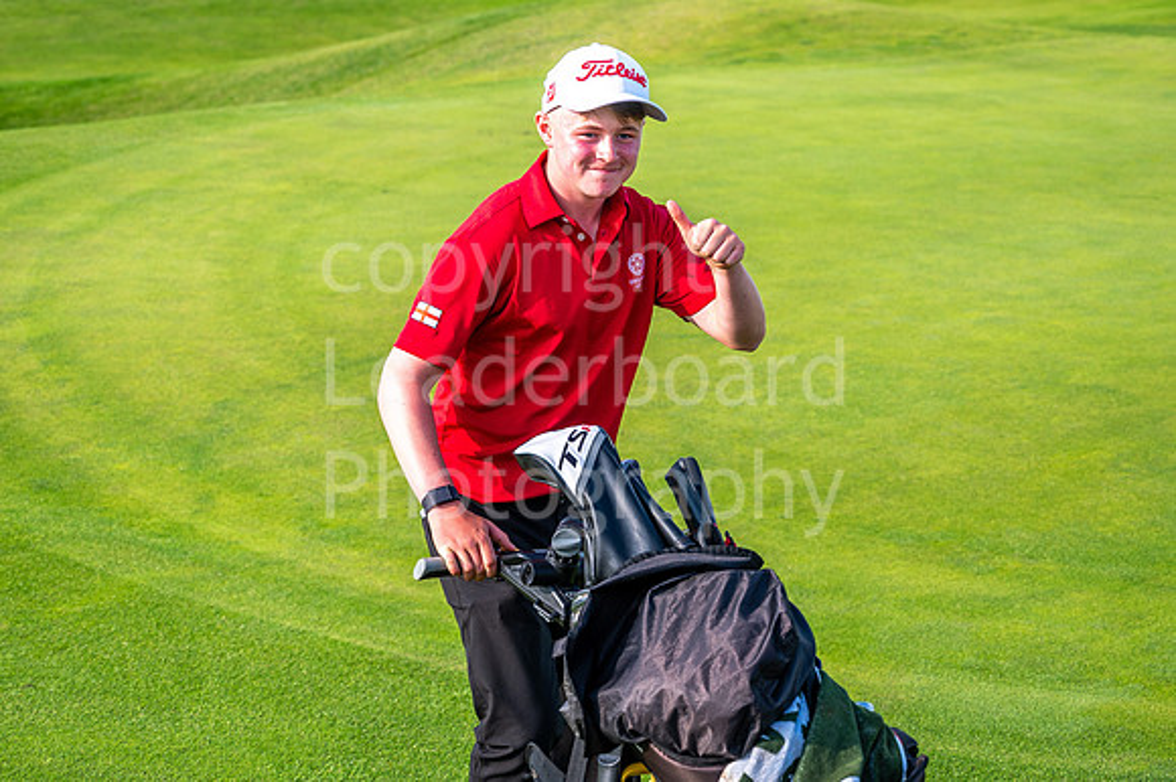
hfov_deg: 23.1
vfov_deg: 15.5
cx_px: 560
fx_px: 2879
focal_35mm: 88
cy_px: 337
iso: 100
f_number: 4.5
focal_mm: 69
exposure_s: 1/640
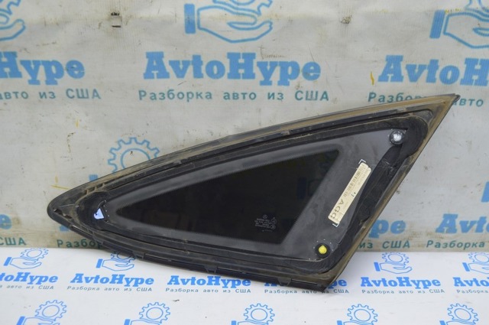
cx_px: 244
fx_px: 590
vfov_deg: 30.8
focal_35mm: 44
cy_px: 162
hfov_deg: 45.0
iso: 400
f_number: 5.6
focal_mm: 29
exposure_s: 1/20
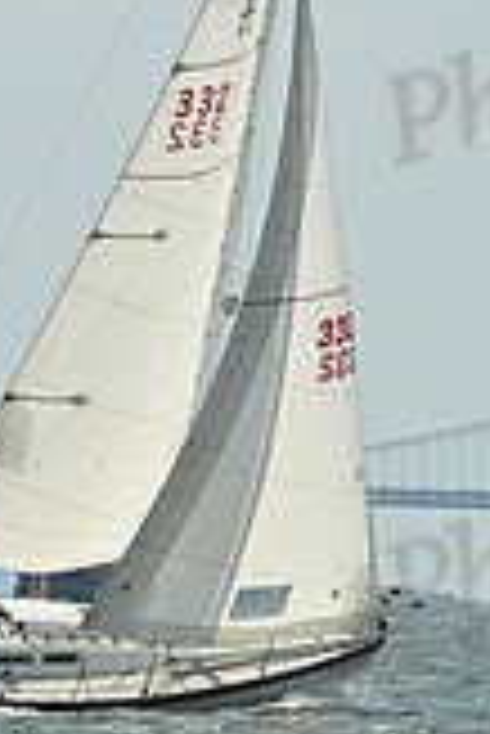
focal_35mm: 712
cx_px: 155
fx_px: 14505
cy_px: 347
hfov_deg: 1.9
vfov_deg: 2.9
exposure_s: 1/1250
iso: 320
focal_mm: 200
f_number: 10
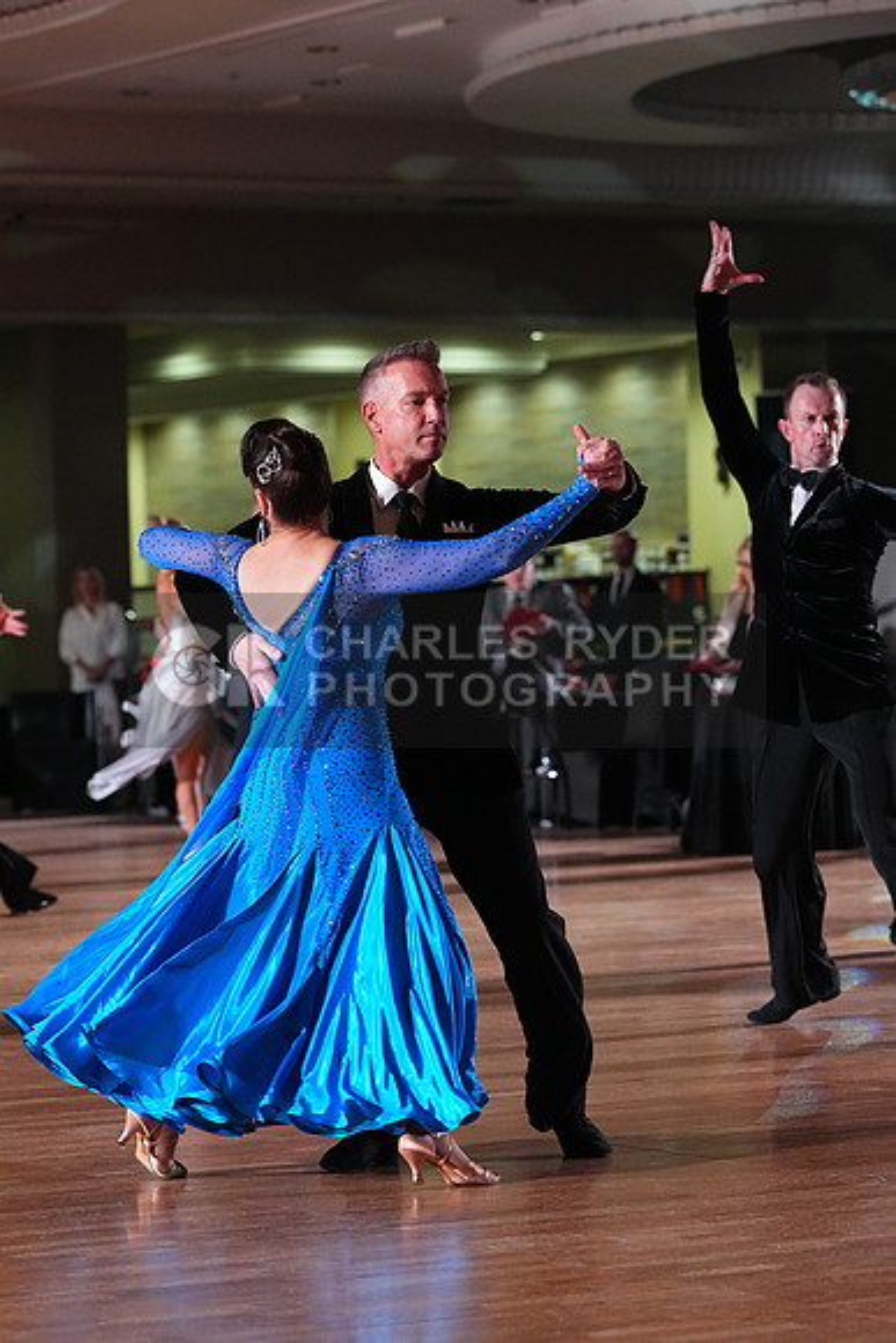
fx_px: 4813
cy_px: 672
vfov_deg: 15.9
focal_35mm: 129
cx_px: 448
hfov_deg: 10.6
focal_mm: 129
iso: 8000
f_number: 5
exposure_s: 1/400
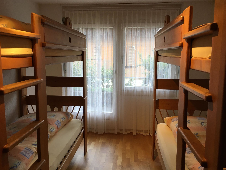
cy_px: 82
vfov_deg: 46.8
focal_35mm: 30
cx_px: 111
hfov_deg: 60.0
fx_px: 196
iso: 25
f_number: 2.2
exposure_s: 1/33
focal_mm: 4.15
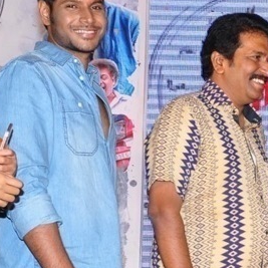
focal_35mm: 124
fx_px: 1086
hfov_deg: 13.3
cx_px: 391
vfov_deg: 14.0
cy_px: 220
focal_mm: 26
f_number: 7.1
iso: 500
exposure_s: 1/125
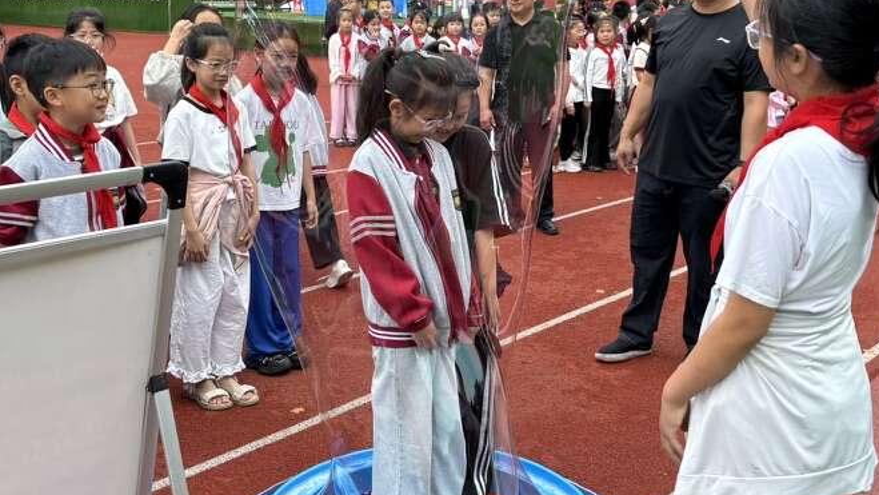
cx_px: 425
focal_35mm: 44
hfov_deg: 46.4
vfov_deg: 27.0
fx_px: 1026
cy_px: 187
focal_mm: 5.96
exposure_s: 1/978
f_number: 1.6
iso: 50
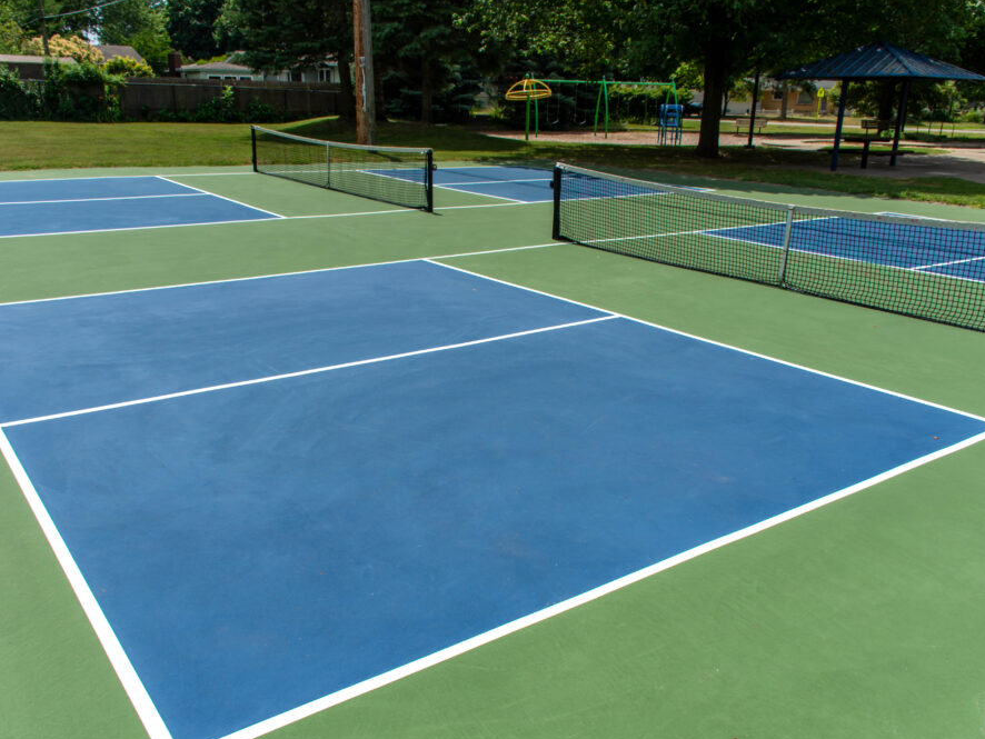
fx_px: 854
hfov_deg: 59.9
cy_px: 376
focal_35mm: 30
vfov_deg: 46.8
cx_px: 480
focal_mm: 18
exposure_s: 1/800
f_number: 5.6
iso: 100
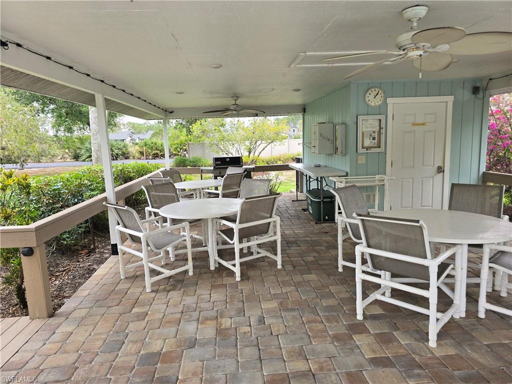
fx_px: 340
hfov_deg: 73.9
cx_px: 256
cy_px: 192
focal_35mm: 23
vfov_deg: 58.9
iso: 40
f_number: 1.7
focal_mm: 6.3
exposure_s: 1/180
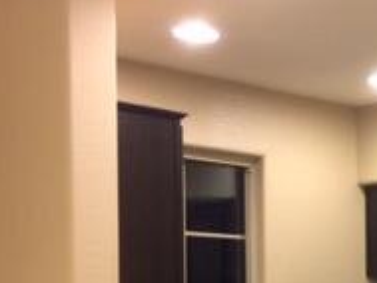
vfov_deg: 14.6
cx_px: 533
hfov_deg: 18.2
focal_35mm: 98
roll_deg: +0.4
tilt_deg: -2.3
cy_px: 349
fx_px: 1068
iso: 200
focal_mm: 4.15
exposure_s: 1/30
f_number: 2.2
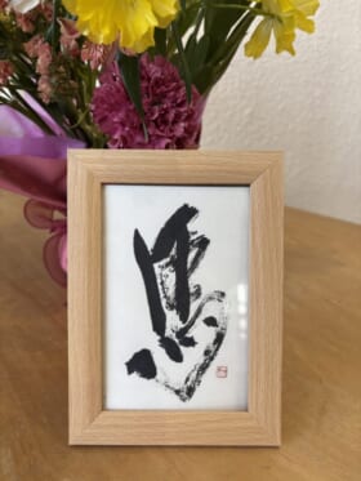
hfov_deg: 53.1
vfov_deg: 67.3
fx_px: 361
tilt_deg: -22.1
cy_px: 240
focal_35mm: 26
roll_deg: -0.5
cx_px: 180
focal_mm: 5.96
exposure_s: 1/121
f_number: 1.6
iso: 80
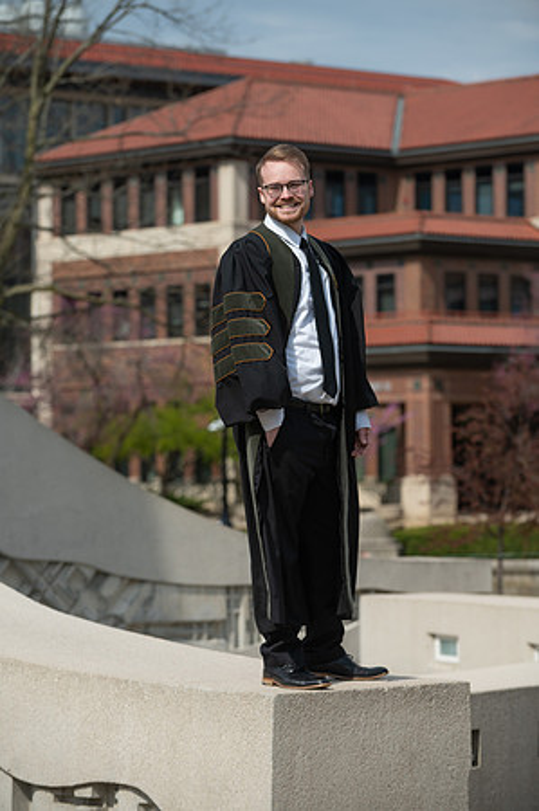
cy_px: 406
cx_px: 270
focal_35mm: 130
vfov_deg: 15.8
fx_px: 2926
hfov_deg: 10.5
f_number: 4.5
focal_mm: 130
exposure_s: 1/800
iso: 125
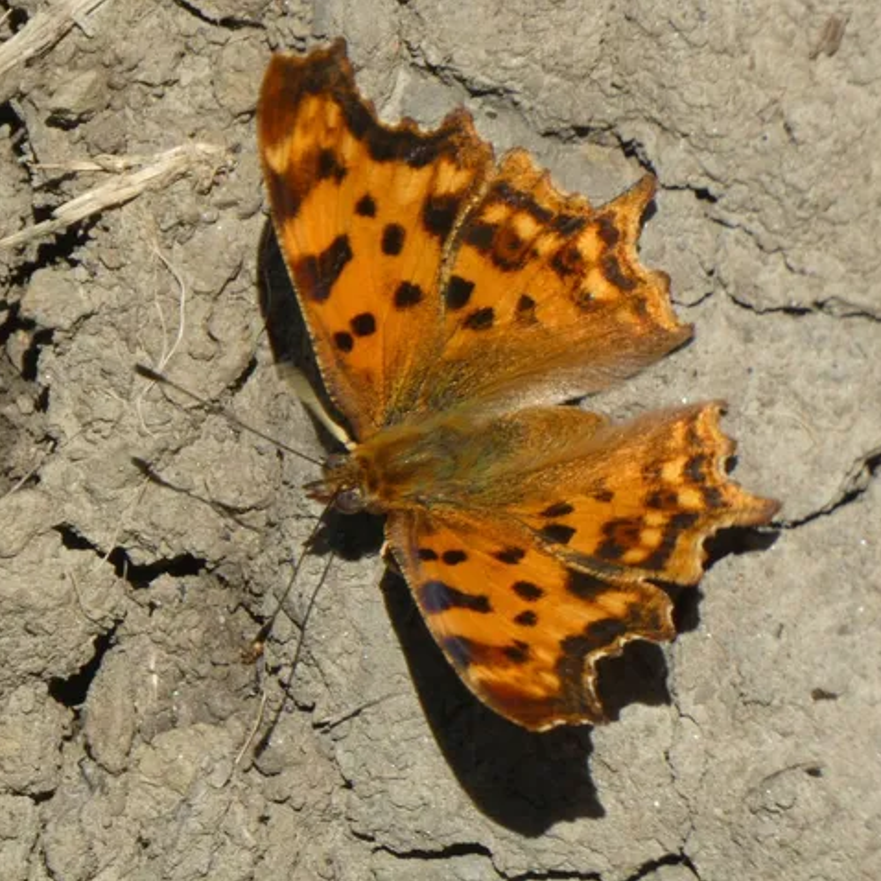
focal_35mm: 873
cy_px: 440
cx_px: 448
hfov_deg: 2.0
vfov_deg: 2.0
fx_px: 25137
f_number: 5.6
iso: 80
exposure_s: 1/200
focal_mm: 132.1
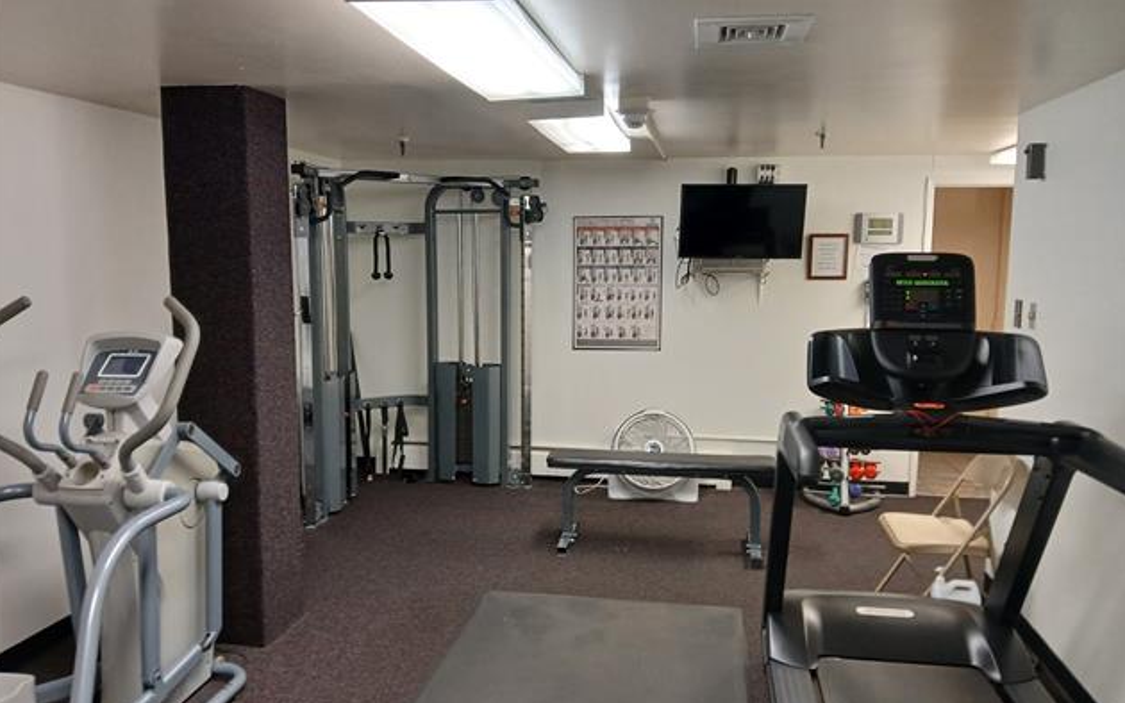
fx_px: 859
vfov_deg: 44.5
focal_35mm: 28
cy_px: 369
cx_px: 561
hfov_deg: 66.5
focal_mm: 3.98
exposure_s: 1/40
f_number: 1.8
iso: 250
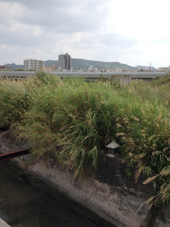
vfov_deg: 52.6
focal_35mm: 35
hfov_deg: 40.7
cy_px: 114
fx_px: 229
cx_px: 85
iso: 50
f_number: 2.4
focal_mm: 4.28
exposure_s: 1/1493
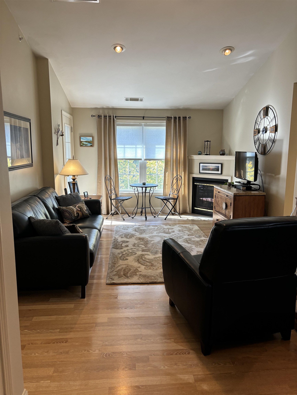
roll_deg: +0.2
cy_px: 198
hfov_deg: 53.1
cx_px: 148
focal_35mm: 26
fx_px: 297
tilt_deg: -9.1
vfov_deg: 67.3
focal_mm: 5.96
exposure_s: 1/120
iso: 125
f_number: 1.6
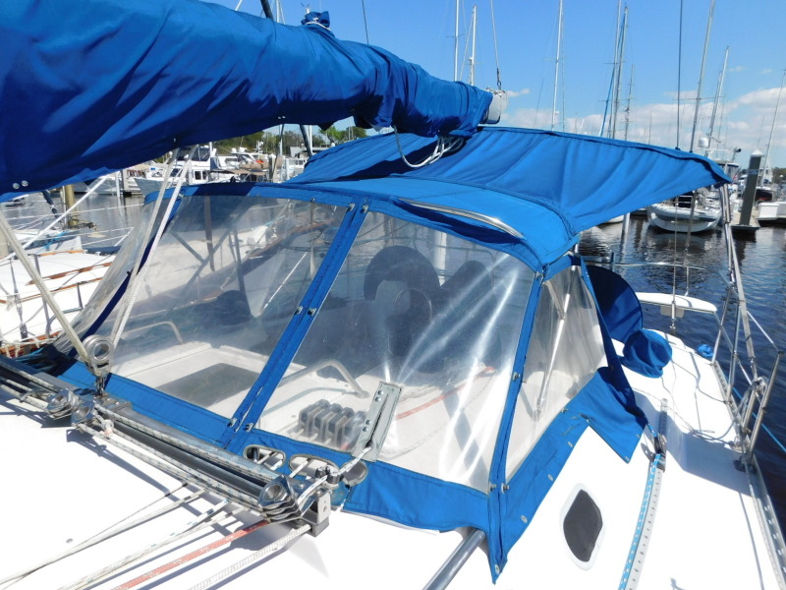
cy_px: 295
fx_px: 522
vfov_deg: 58.9
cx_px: 393
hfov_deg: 73.9
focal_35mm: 23
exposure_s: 1/640
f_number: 6
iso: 125
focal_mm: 4
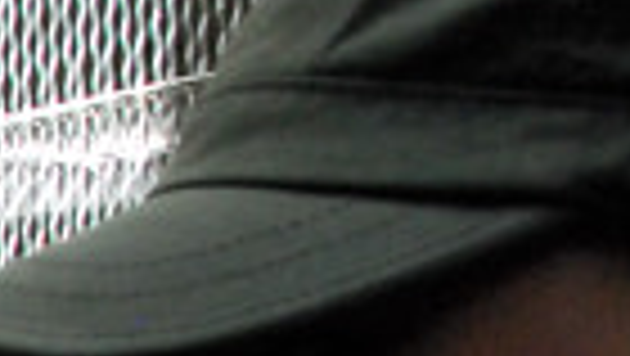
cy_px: 818
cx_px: -945
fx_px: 3009
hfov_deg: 10.2
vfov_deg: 6.5
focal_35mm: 180
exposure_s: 1/160
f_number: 8
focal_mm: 20
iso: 1600
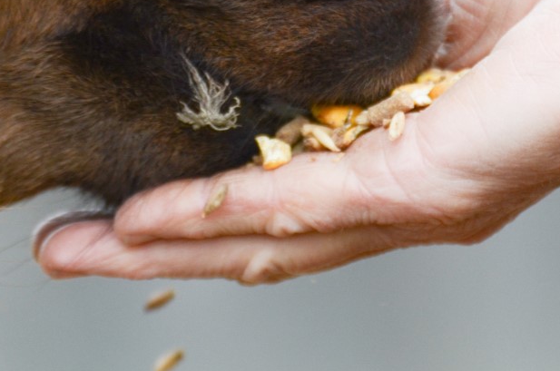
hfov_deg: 2.6
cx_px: 167
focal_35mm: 793
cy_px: -31
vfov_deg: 1.7
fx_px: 12313
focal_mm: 200
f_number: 6.3
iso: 250
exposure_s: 1/400
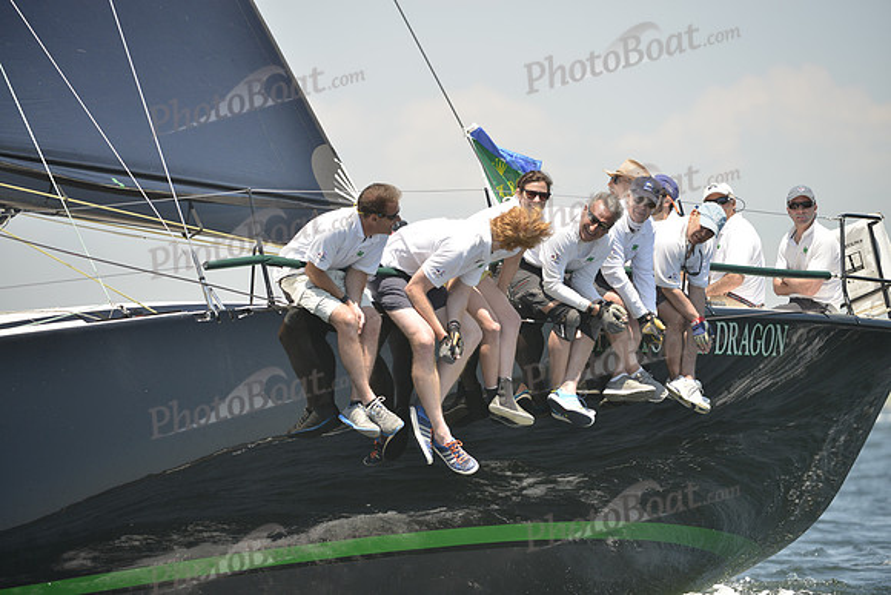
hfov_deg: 7.4
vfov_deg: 4.9
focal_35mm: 280
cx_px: 446
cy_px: 298
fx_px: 6931
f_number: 4.5
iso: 280
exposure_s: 1/1250
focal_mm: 280
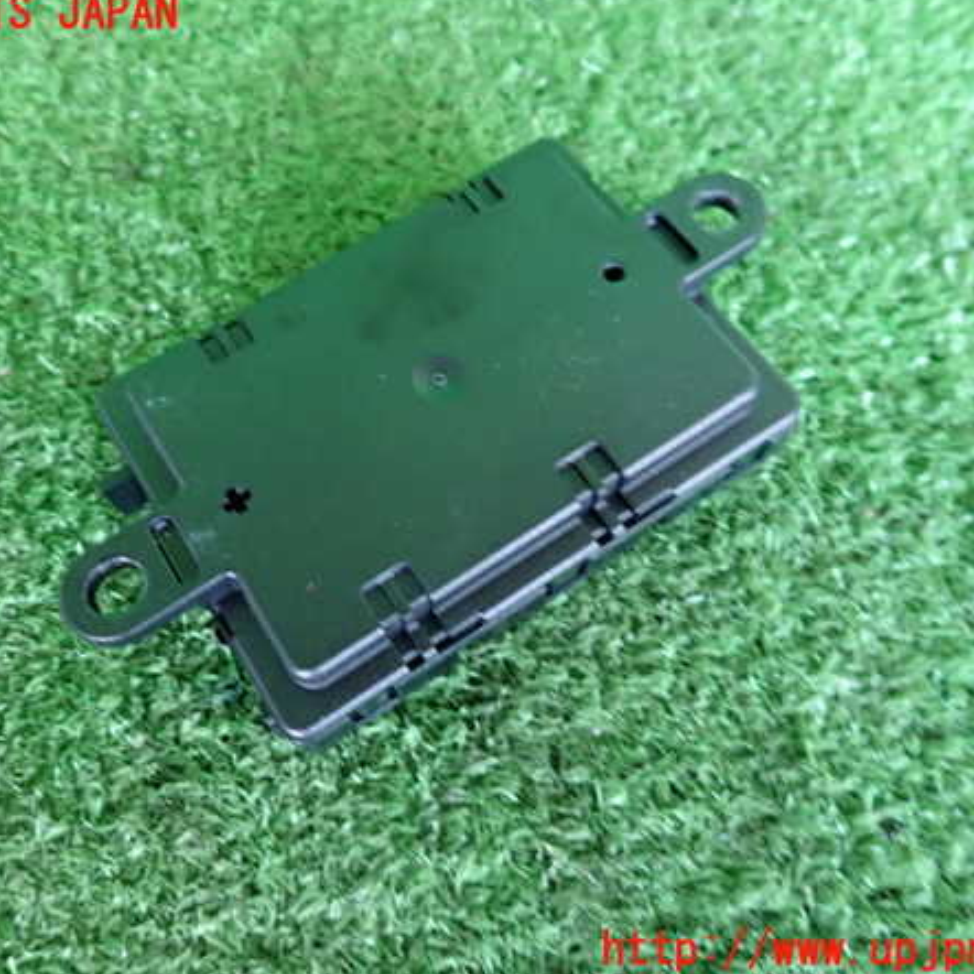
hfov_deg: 53.9
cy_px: 483
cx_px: 439
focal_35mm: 30
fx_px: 955
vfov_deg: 54.0
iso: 320
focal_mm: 4.5
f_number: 2
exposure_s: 1/30
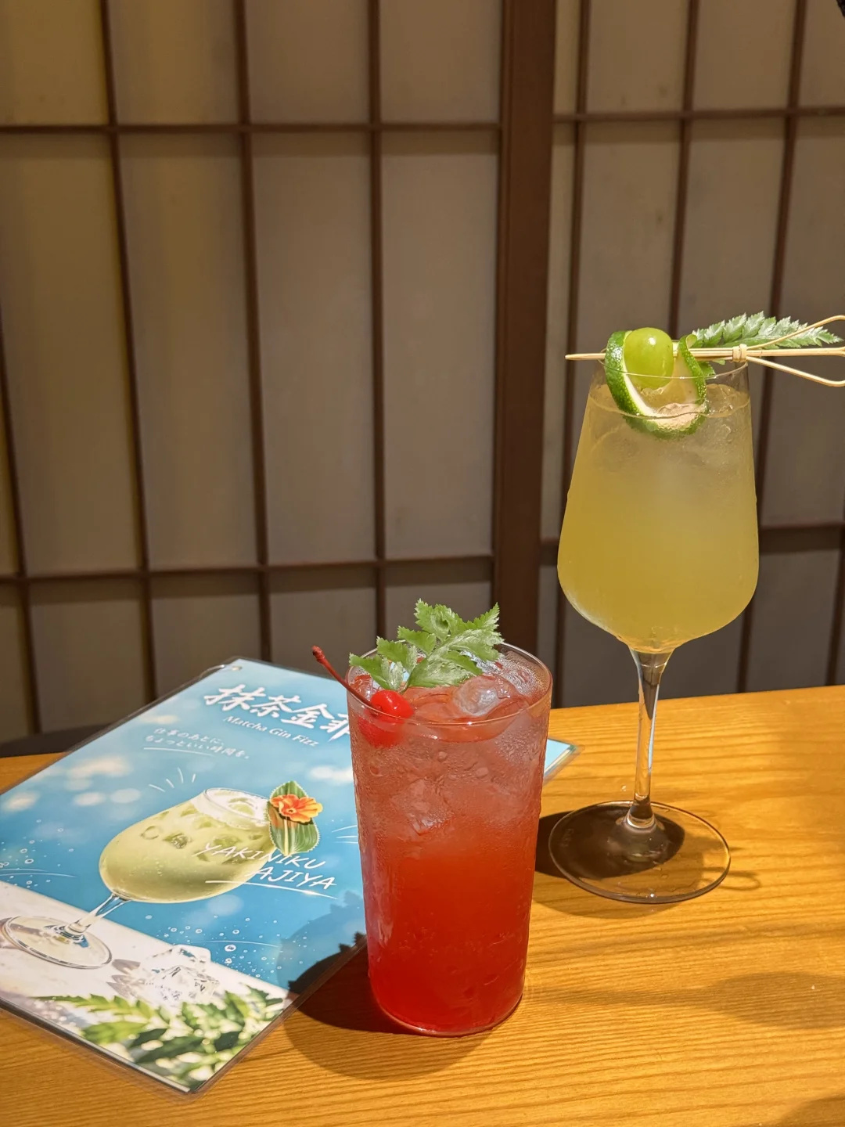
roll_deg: -0.7
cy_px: 564
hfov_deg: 30.3
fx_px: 1562
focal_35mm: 48
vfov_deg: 39.7
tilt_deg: -20.7
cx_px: 422
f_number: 1.78
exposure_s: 1/50
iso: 250
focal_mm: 6.76
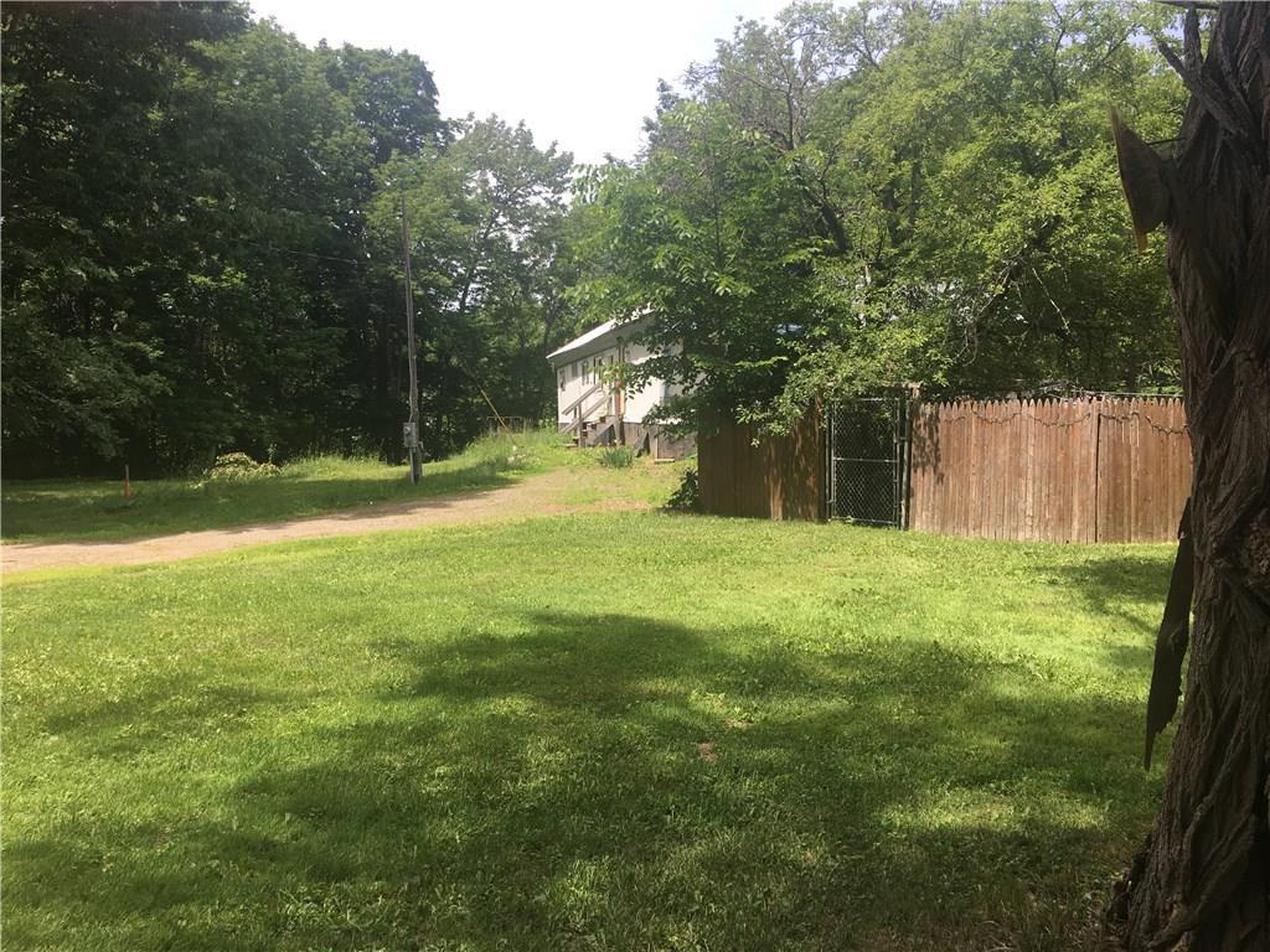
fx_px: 1064
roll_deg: +0.7
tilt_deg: -4.3
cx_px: 635
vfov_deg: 48.2
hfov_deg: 61.7
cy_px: 476
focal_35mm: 29
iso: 25
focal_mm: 4.15
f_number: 2.2
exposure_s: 1/587
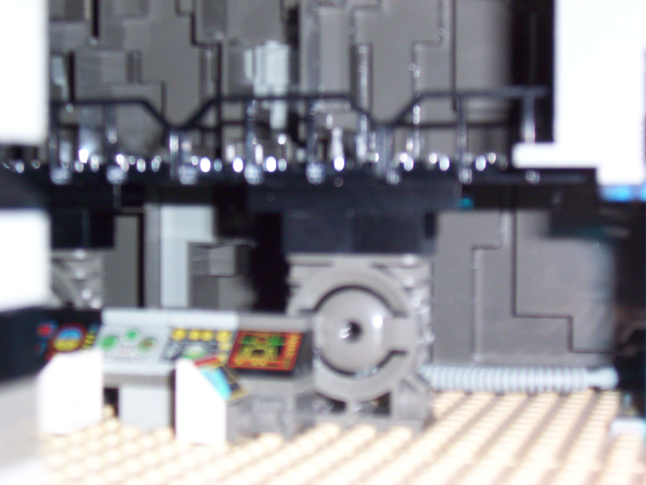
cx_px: 326
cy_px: 239
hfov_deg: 29.8
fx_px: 1213
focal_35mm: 65
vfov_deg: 22.6
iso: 140
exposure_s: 1/46.6
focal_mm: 9.98
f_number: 3.54
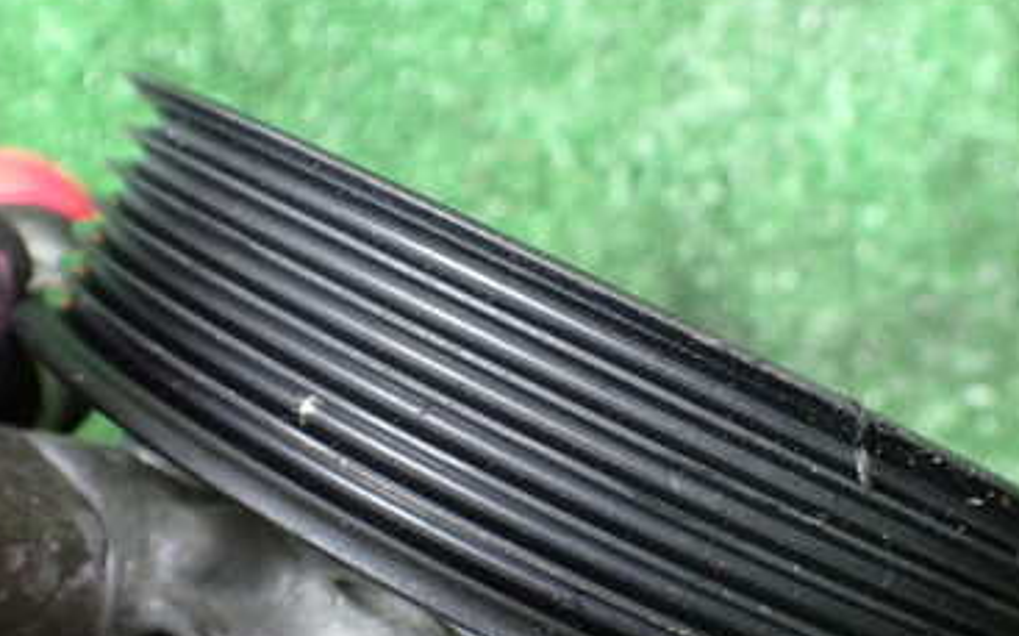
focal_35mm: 52
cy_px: 386
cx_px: 539
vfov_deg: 24.8
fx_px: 1443
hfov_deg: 38.9
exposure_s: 1/40
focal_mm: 5.4
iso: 800
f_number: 2.3
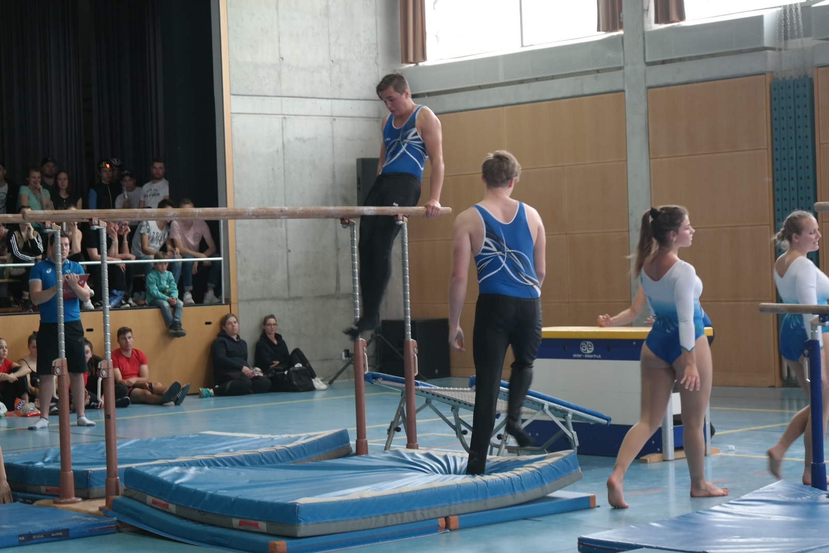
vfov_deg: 17.7
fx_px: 1773
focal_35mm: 77
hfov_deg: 26.3
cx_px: 414
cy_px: 276
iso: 400
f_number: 4
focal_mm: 50
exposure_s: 1/80
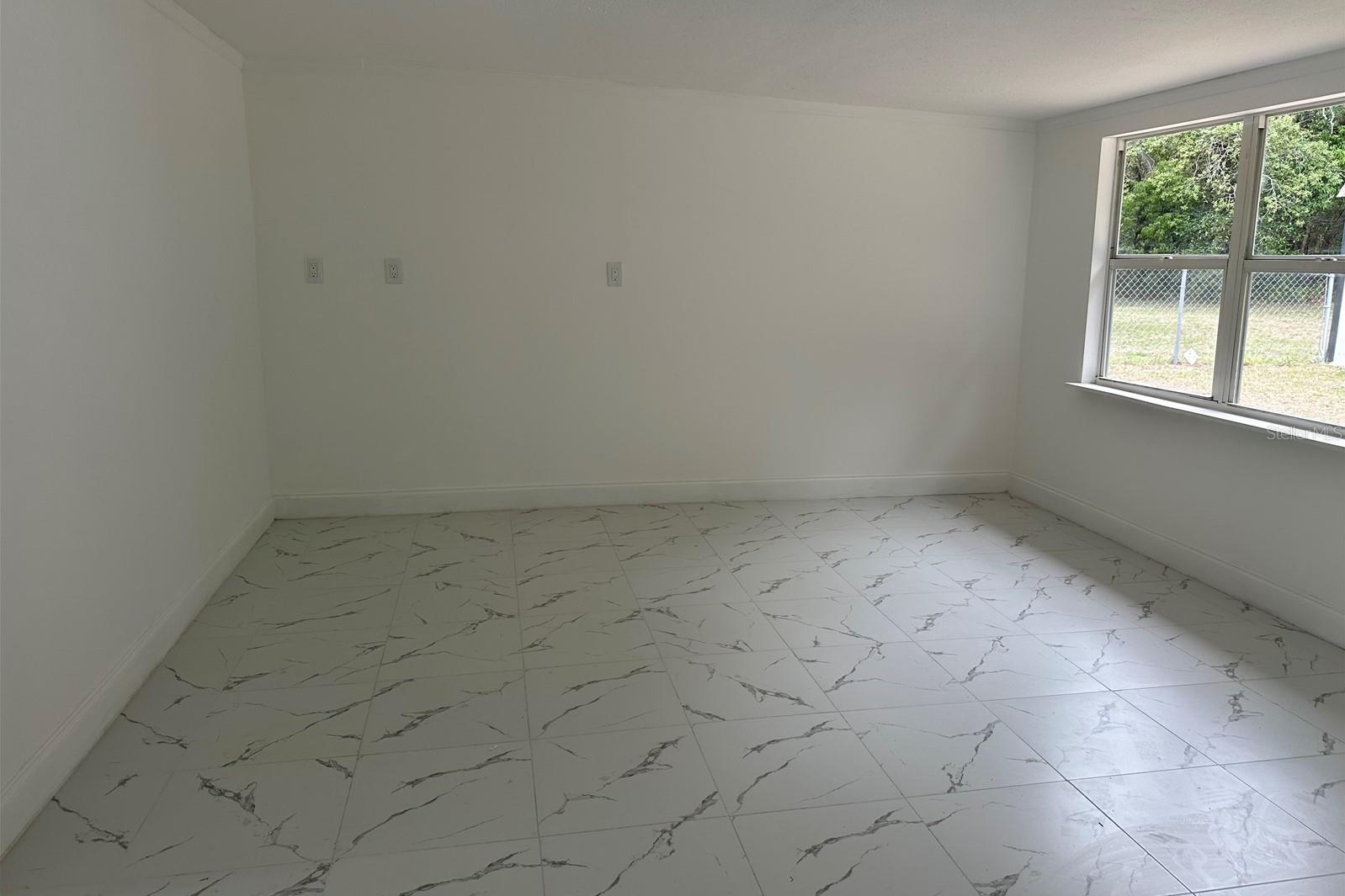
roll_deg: -0.4
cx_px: 672
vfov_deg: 51.3
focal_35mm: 25
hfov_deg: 71.5
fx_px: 934
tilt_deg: -10.4
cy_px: 432
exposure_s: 1/341
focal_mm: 6.86
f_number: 1.78
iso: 80
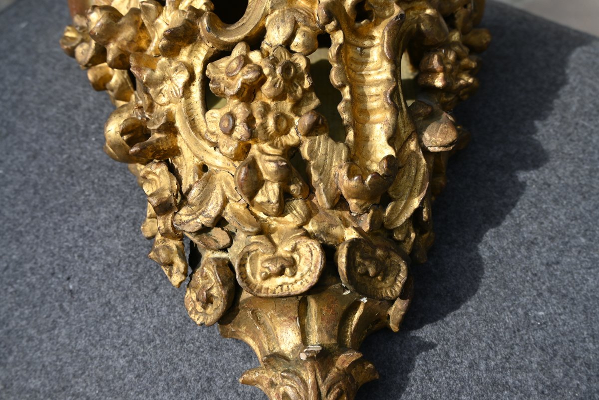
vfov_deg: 34.2
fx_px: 649
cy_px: 200
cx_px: 300
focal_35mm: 39
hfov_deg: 49.6
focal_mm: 26
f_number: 5.6
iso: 100
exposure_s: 1/250
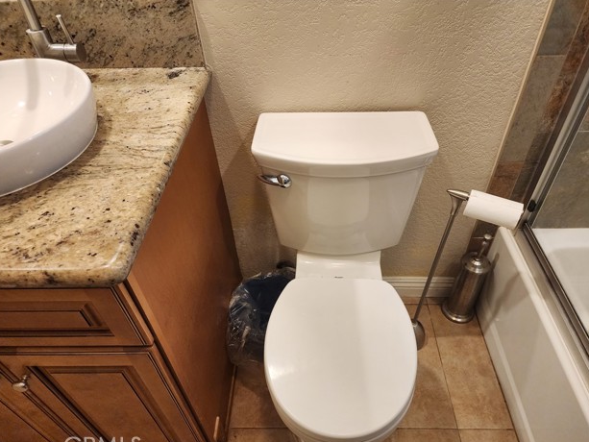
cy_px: 229
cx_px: 300
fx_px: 408
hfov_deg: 71.6
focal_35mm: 24
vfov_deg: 56.8
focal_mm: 6.4
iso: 250
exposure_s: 1/120
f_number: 1.8
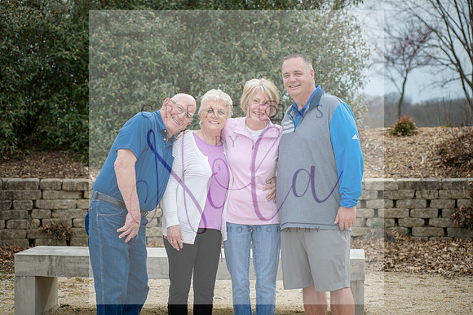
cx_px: 236
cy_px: 158
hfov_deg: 25.4
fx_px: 1051
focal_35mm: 80
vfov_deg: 17.1
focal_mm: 80
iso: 400
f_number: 5.6
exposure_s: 1/640
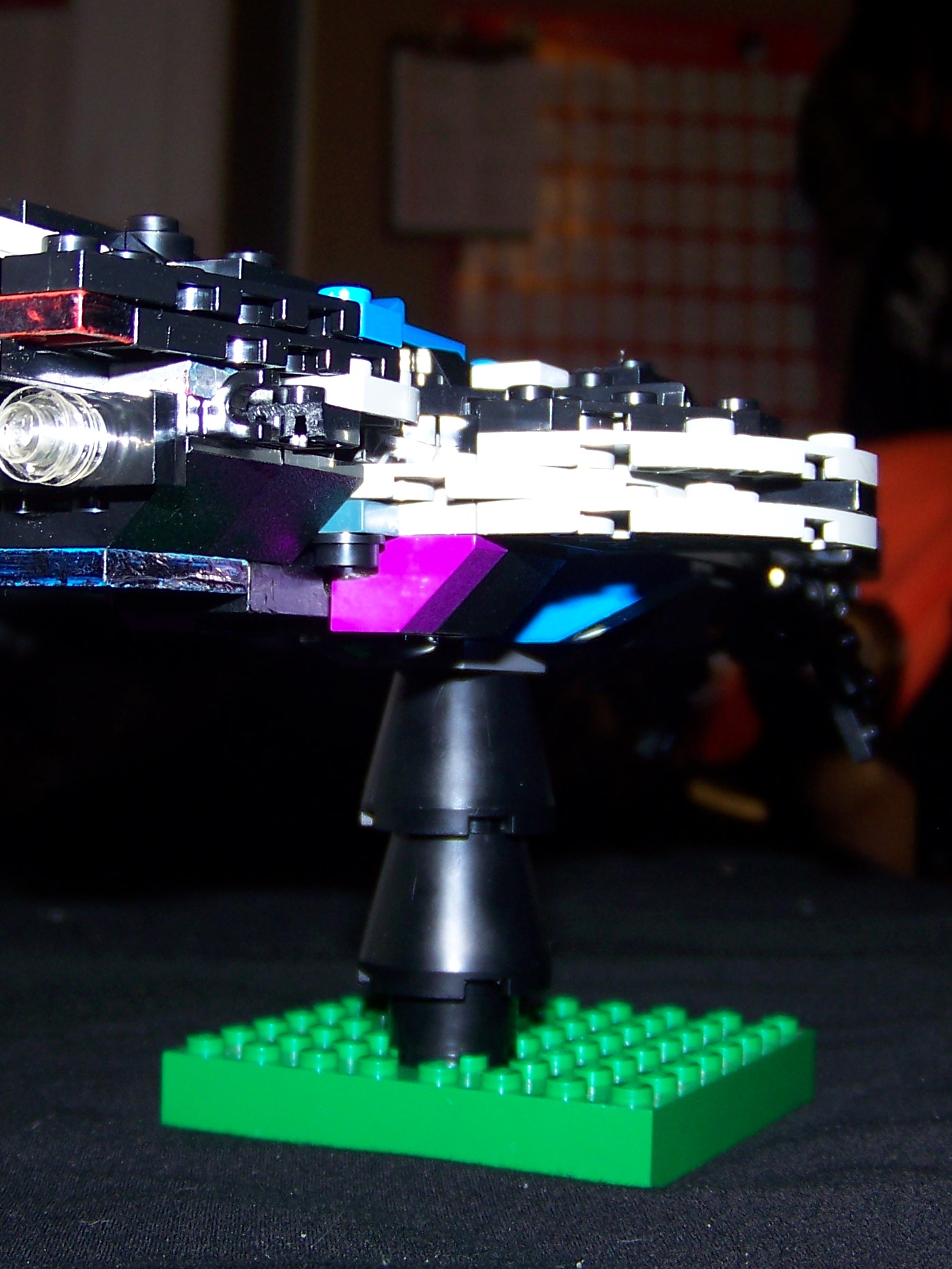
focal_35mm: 59
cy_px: 552
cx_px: 359
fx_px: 2163
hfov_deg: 24.8
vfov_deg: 32.7
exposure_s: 1/30
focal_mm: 5.85
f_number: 2.8
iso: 64
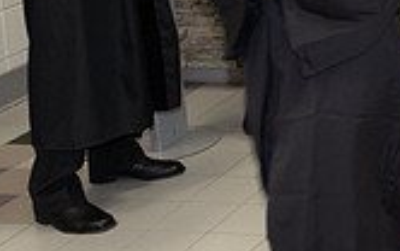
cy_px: -151
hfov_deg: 16.8
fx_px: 1167
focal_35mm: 107
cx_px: 672
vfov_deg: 11.6
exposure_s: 1/80
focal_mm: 20
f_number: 4
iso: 800
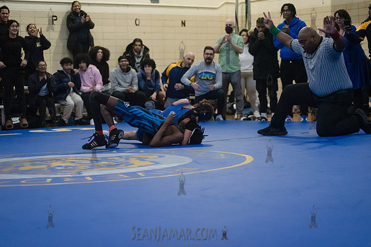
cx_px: 181
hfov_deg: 23.9
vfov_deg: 16.1
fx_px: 876
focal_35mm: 85
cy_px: 118
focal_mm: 80
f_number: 3.2
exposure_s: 1/400
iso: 8000
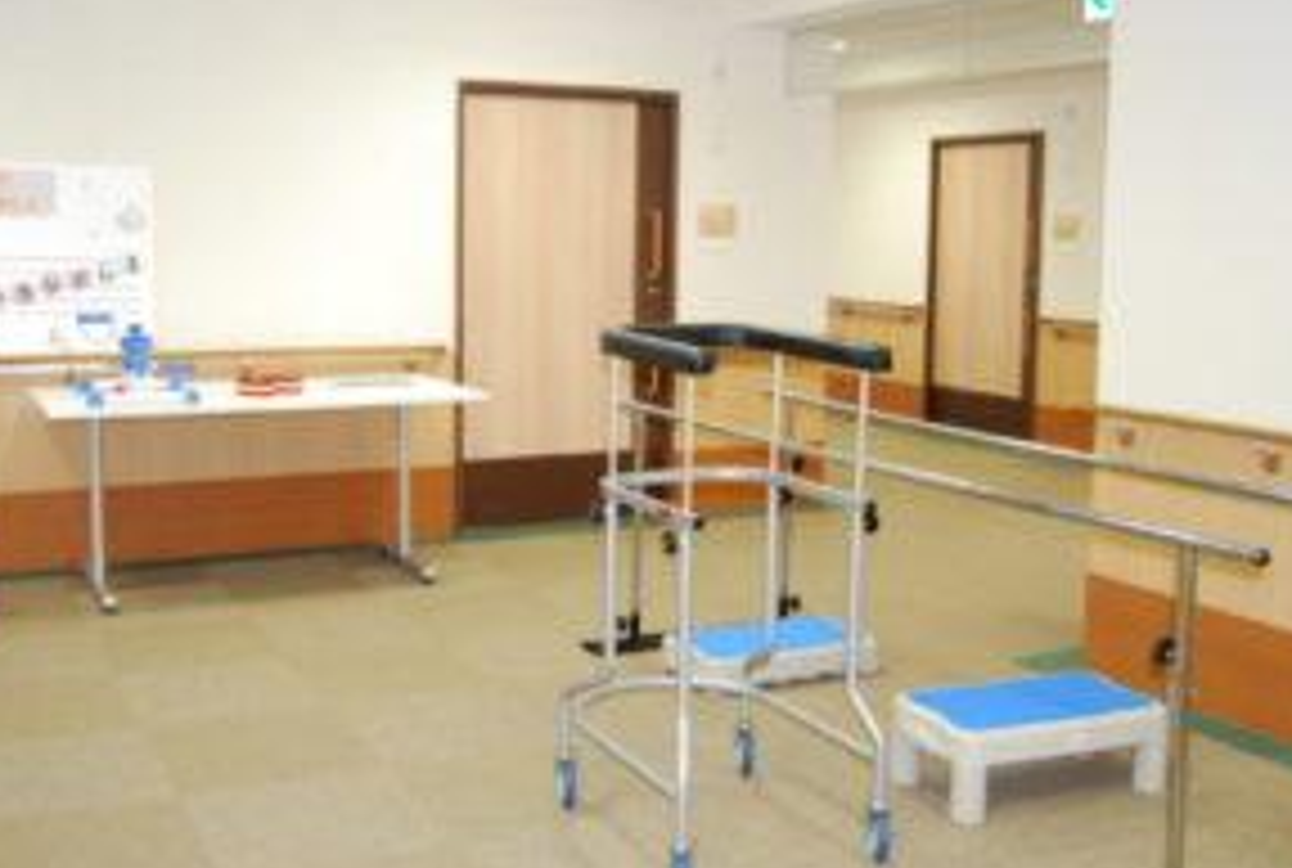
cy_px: 358
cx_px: 590
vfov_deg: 33.7
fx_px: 1428
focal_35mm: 40
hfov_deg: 48.6
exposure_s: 1/60
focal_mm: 19
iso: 400
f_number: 4
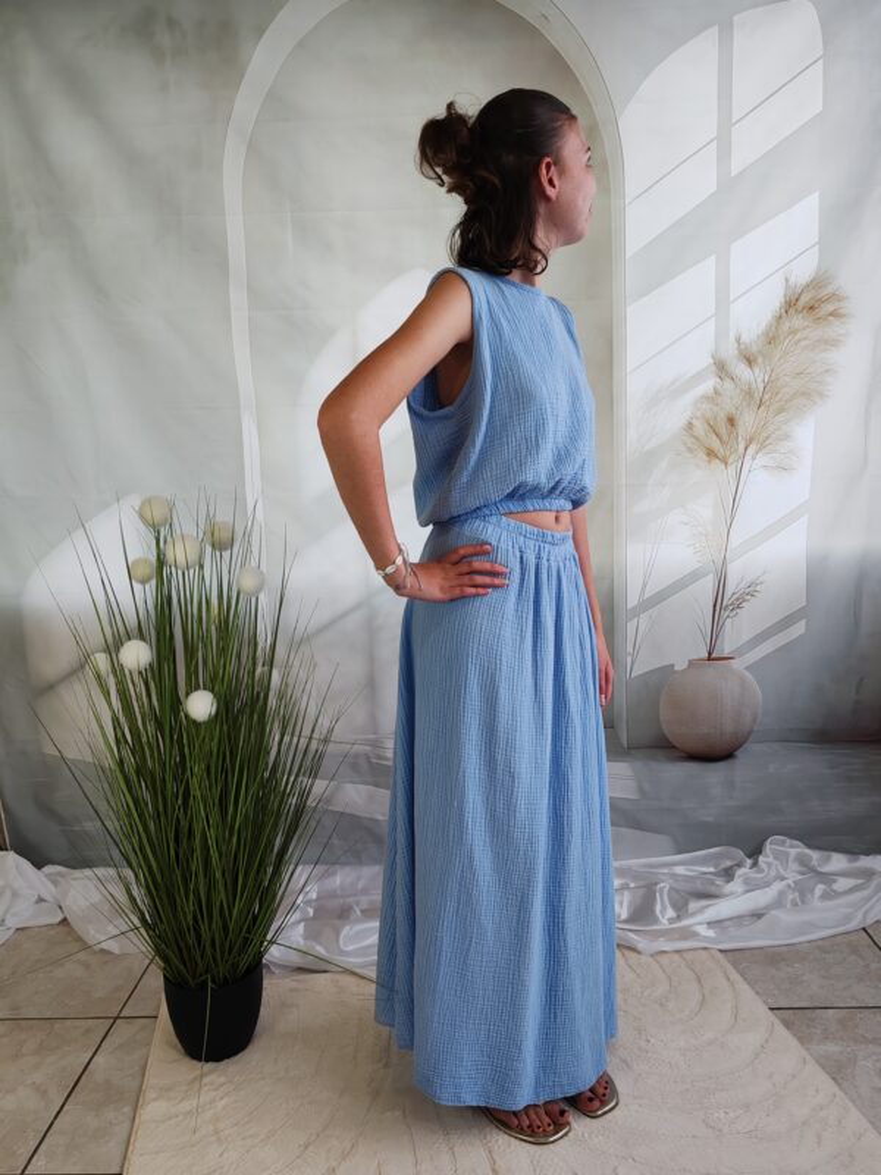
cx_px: 440
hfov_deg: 51.4
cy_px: 588
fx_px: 916
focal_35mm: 27
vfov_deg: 65.3
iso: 800
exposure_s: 1/100
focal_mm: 6.12
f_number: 1.9
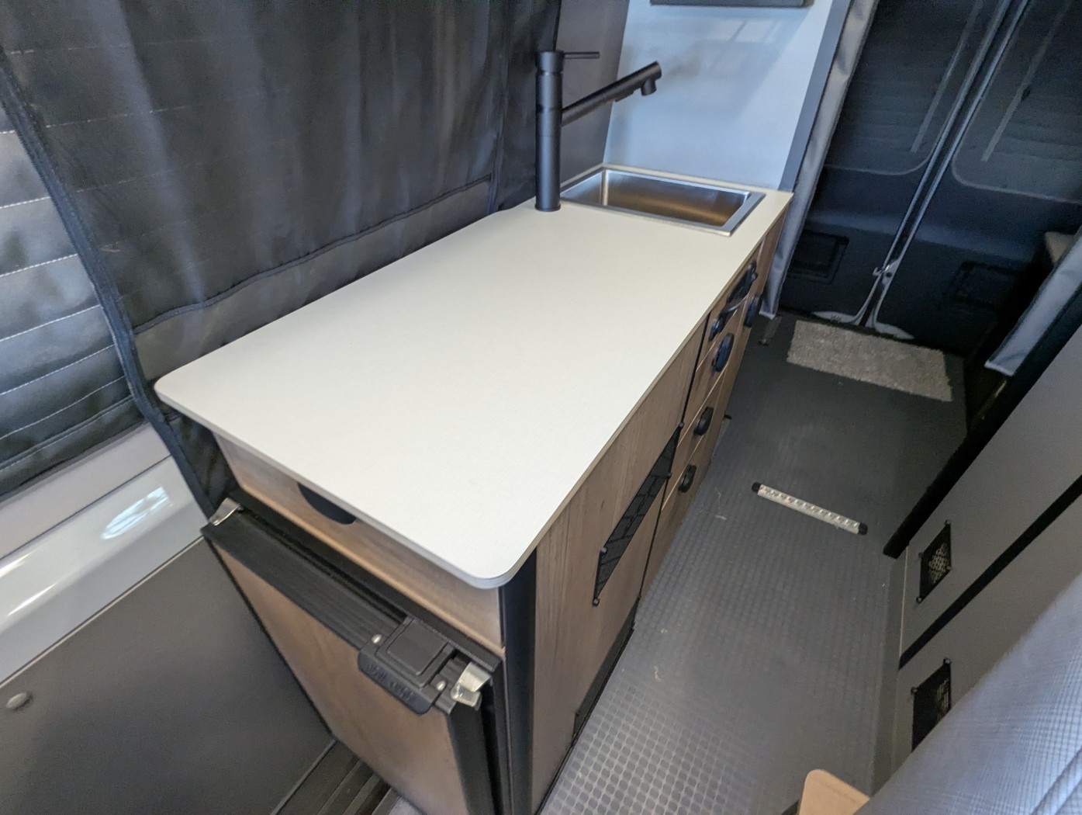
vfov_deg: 78.2
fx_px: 501
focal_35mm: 16
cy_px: 408
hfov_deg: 94.4
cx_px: 541
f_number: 2.2
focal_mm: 2.35
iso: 289
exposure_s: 1/43.6
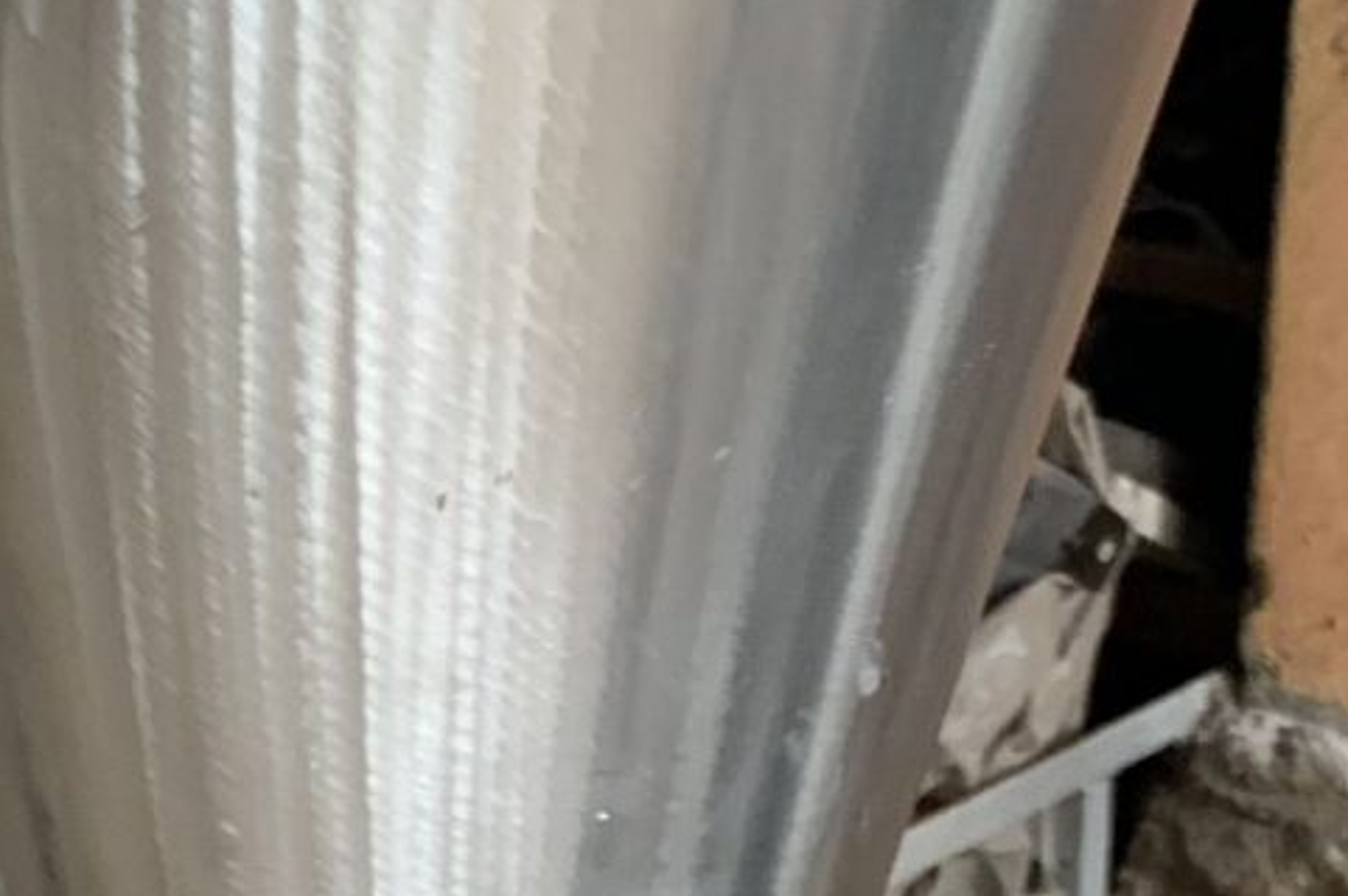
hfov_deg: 14.1
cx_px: 42
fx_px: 5388
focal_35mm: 144
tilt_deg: -24.8
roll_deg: -0.4
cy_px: 1061
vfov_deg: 9.4
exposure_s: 1/60
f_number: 1.8
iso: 200
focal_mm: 4.25
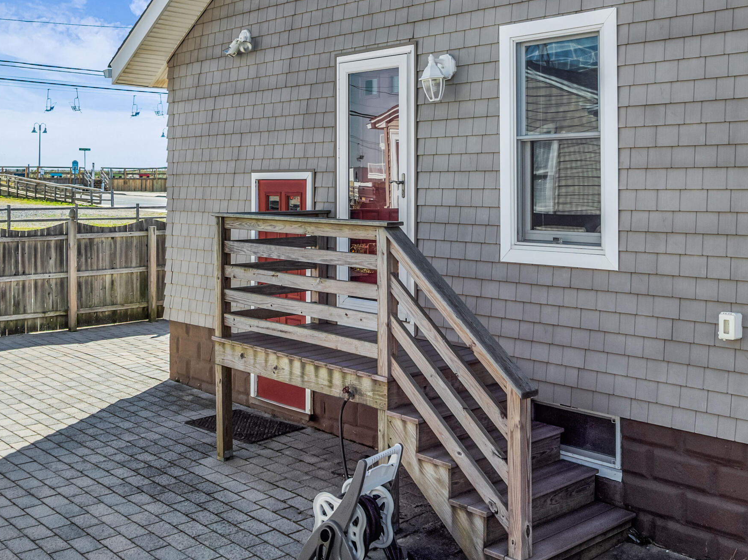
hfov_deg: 45.8
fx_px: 885
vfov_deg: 34.6
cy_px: 163
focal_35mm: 41
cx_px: 394
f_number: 2.8
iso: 180
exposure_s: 1/240
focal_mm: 12.29
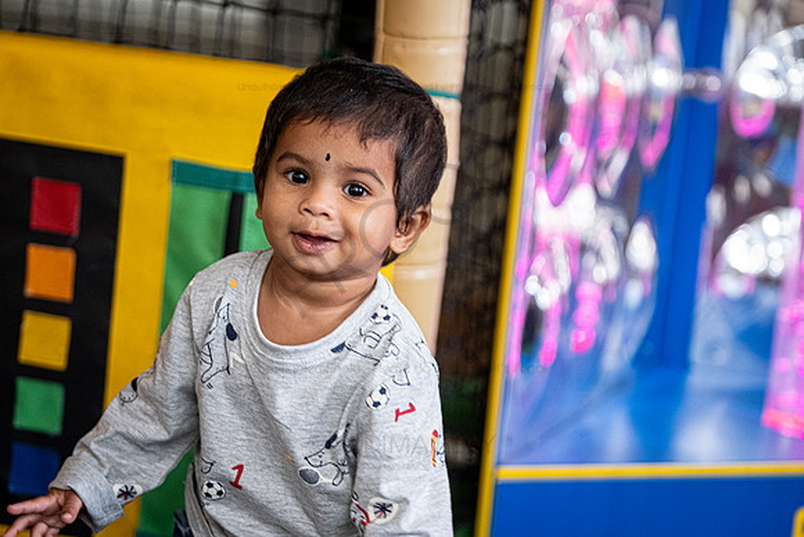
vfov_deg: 12.2
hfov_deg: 18.3
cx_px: 402
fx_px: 2502
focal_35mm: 112
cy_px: 268
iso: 1600
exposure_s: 1/60
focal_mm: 74.4
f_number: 2.8
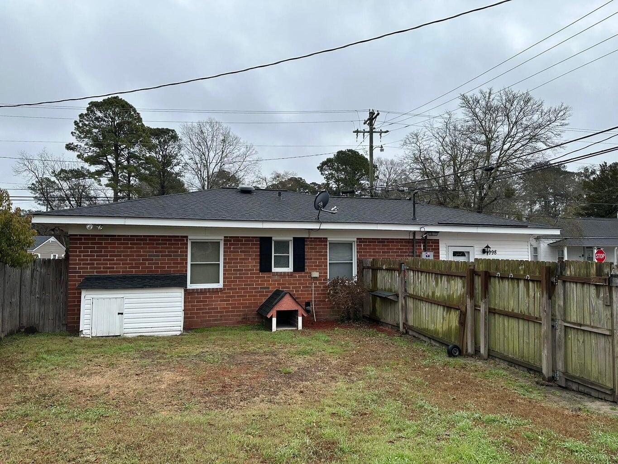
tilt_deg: +3.9
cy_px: 232
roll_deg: +0.3
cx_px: 309
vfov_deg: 56.8
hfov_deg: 71.6
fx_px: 429
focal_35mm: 24
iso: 80
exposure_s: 1/1272
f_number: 1.78
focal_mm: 6.86
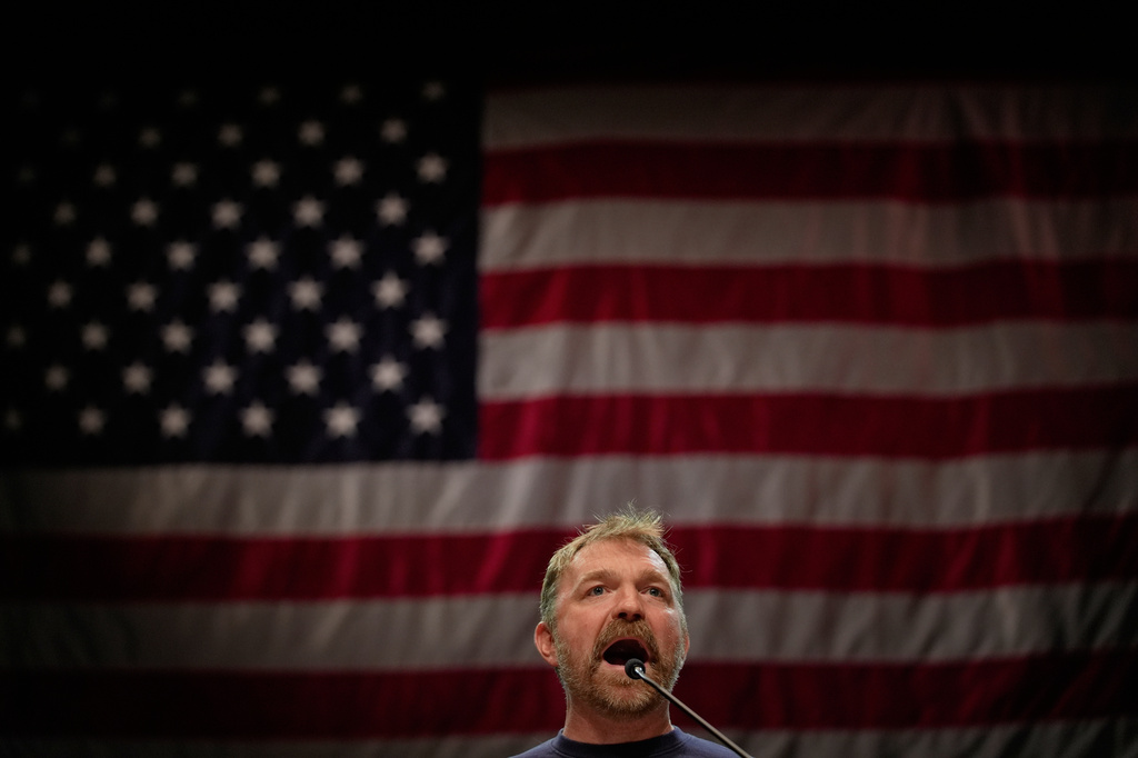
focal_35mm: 95
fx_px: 3002
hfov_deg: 21.5
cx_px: 569
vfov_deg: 14.4
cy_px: 379
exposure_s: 1/1600
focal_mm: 95
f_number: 2.8
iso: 2500
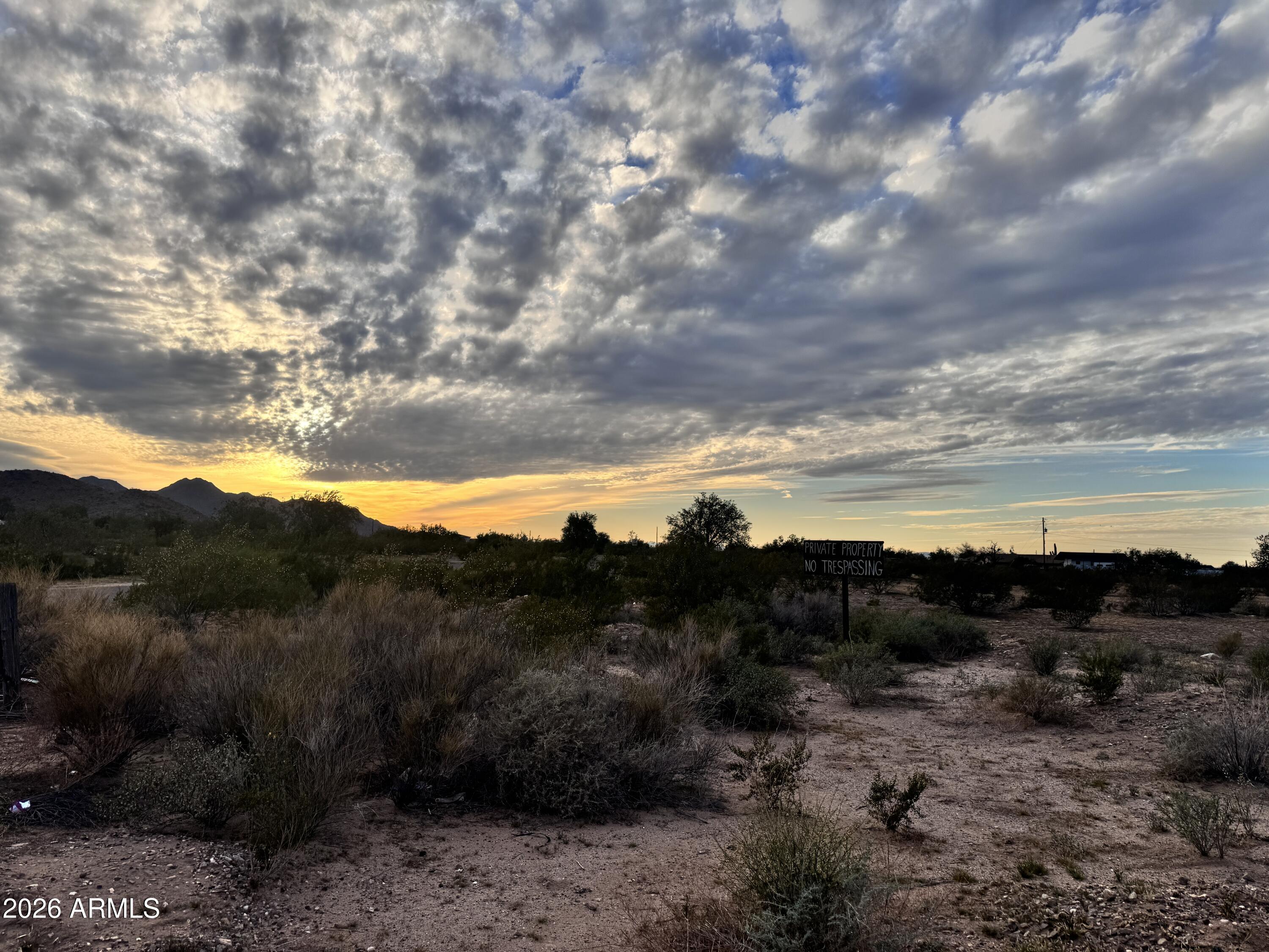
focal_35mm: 24
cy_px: 476
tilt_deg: +5.2
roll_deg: -0.9
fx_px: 880
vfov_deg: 56.8
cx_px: 634
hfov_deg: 71.6
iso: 80
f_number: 1.78
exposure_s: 1/4049
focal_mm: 6.76
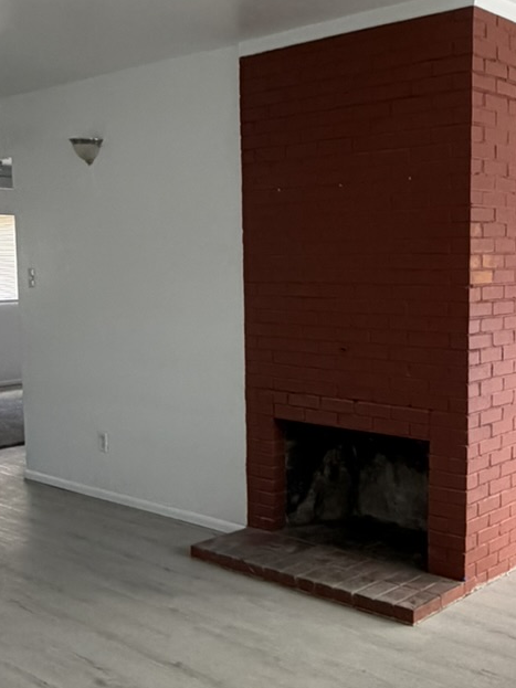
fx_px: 915
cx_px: 288
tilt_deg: -6.2
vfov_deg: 41.2
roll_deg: +0.3
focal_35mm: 46
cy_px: 369
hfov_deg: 31.5
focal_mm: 2.22
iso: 250
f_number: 2.2
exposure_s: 1/121
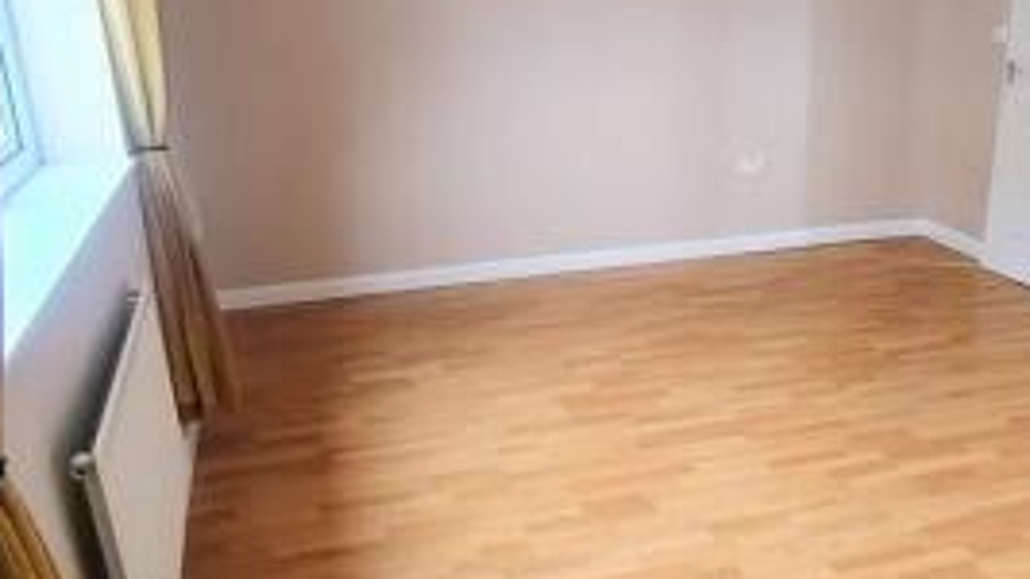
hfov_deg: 52.3
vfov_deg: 31.1
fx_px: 1038
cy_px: 330
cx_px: 635
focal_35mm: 38
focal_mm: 1.66
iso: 184
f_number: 2.2
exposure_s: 1/50
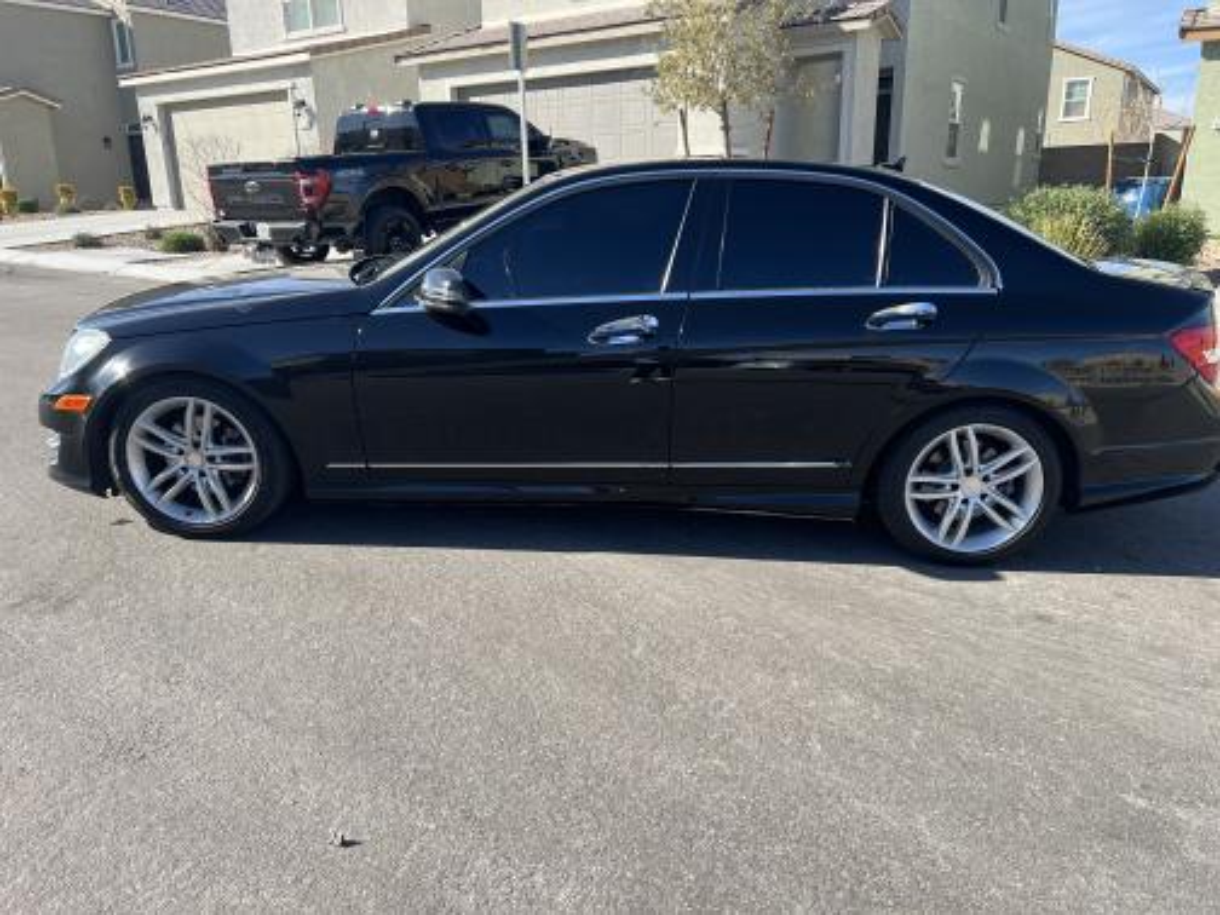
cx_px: 610
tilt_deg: -16.5
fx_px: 916
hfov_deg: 67.3
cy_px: 458
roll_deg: +2.7
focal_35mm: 26
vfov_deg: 53.1
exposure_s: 1/1377
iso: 50
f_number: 1.5
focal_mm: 5.7
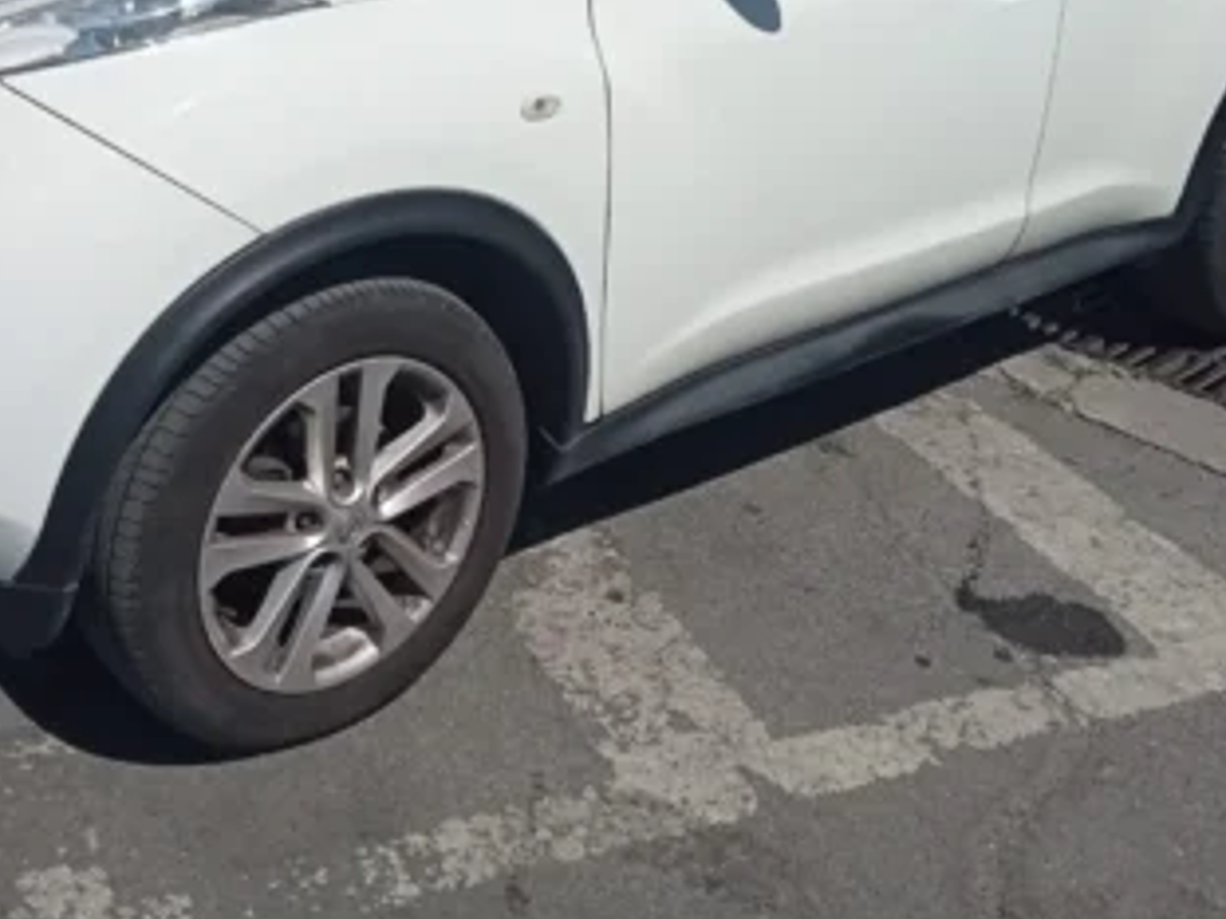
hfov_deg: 35.0
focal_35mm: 54
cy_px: 63
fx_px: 1912
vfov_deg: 26.0
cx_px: 363
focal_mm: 3.46
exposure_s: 1/3067
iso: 102
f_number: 2.2
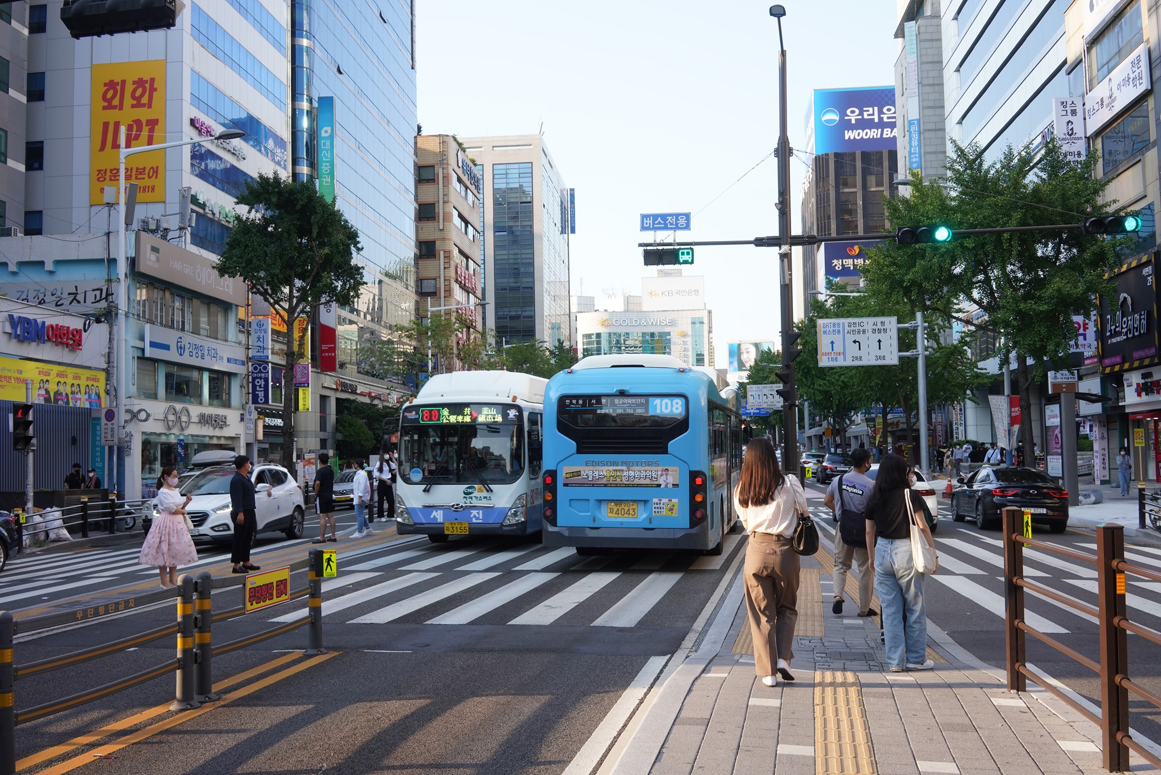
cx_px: 580
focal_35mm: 35
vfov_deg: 37.9
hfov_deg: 54.4
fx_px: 1129
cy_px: 388
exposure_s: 1/100
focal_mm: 35
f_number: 10
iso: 400
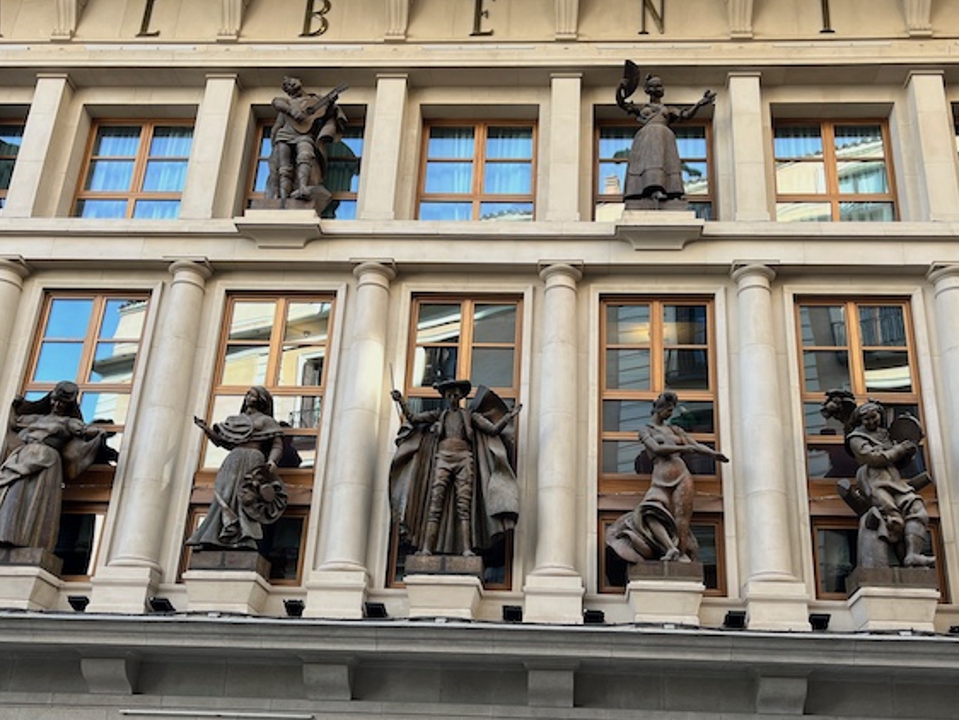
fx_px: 1025
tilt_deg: +22.0
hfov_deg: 50.1
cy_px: 421
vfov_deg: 38.6
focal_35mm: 37
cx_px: 522
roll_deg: -1.5
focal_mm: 5.1
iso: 50
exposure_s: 1/388
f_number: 1.6
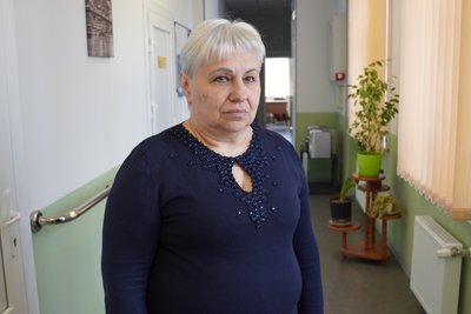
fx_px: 471
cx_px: 236
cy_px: 157
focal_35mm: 36
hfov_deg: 53.1
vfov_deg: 36.9
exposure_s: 1/160
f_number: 4
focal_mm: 24
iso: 1000
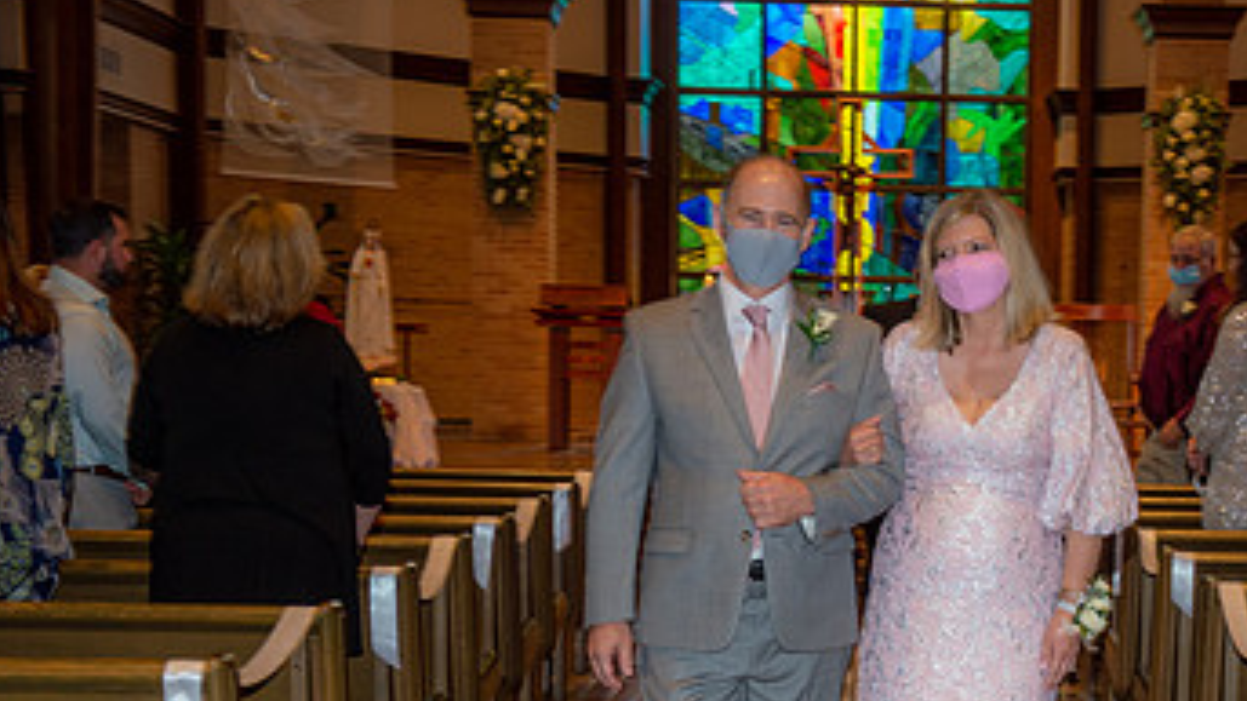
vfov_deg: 14.1
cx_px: 974
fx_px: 2811
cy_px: 650
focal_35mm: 85
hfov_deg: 24.7
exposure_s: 1/125
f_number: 5
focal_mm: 48
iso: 1250
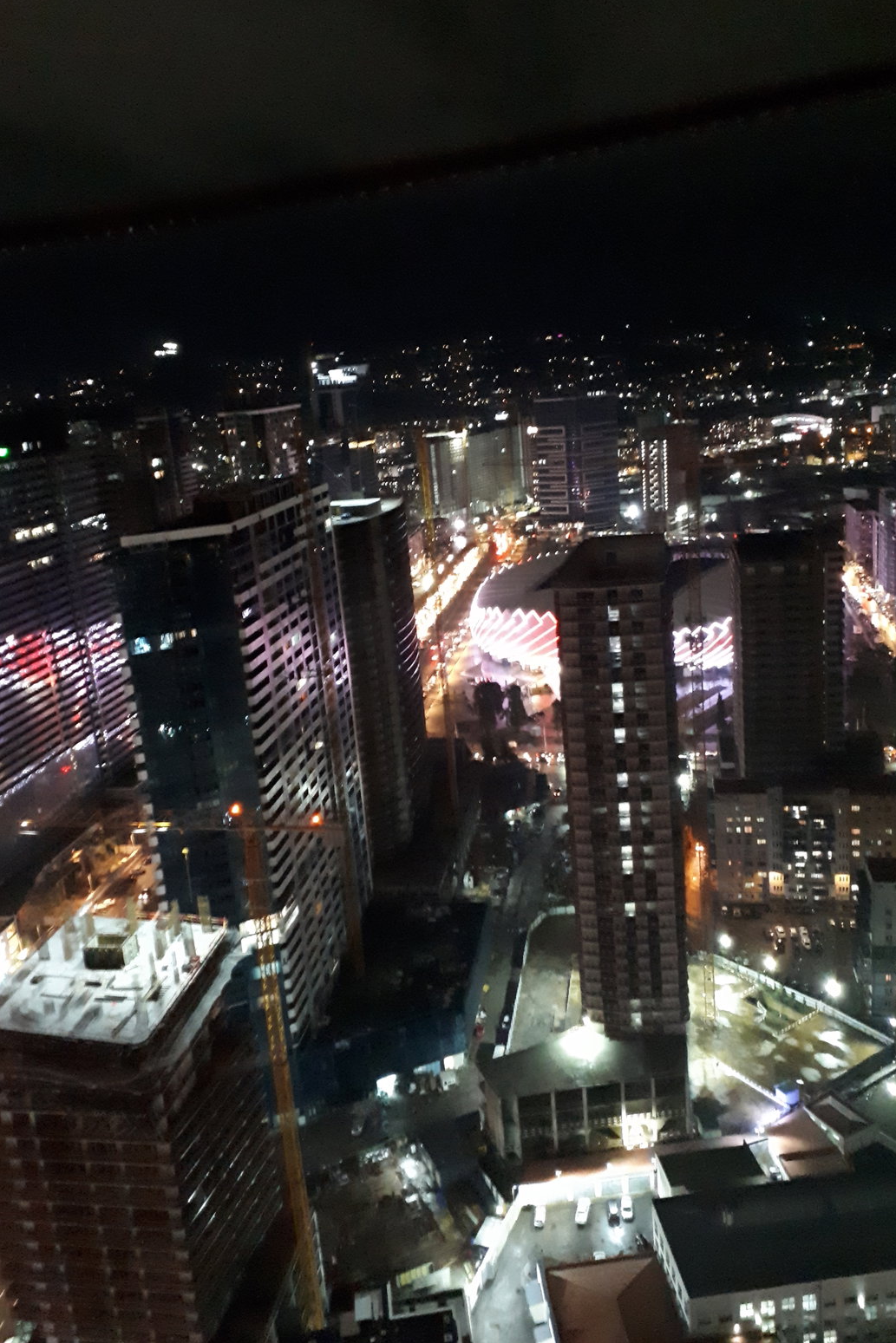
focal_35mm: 29
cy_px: 657
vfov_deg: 63.6
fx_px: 1082
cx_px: 436
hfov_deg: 45.0
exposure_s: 1/10
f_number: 1.9
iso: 1600
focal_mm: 3.6
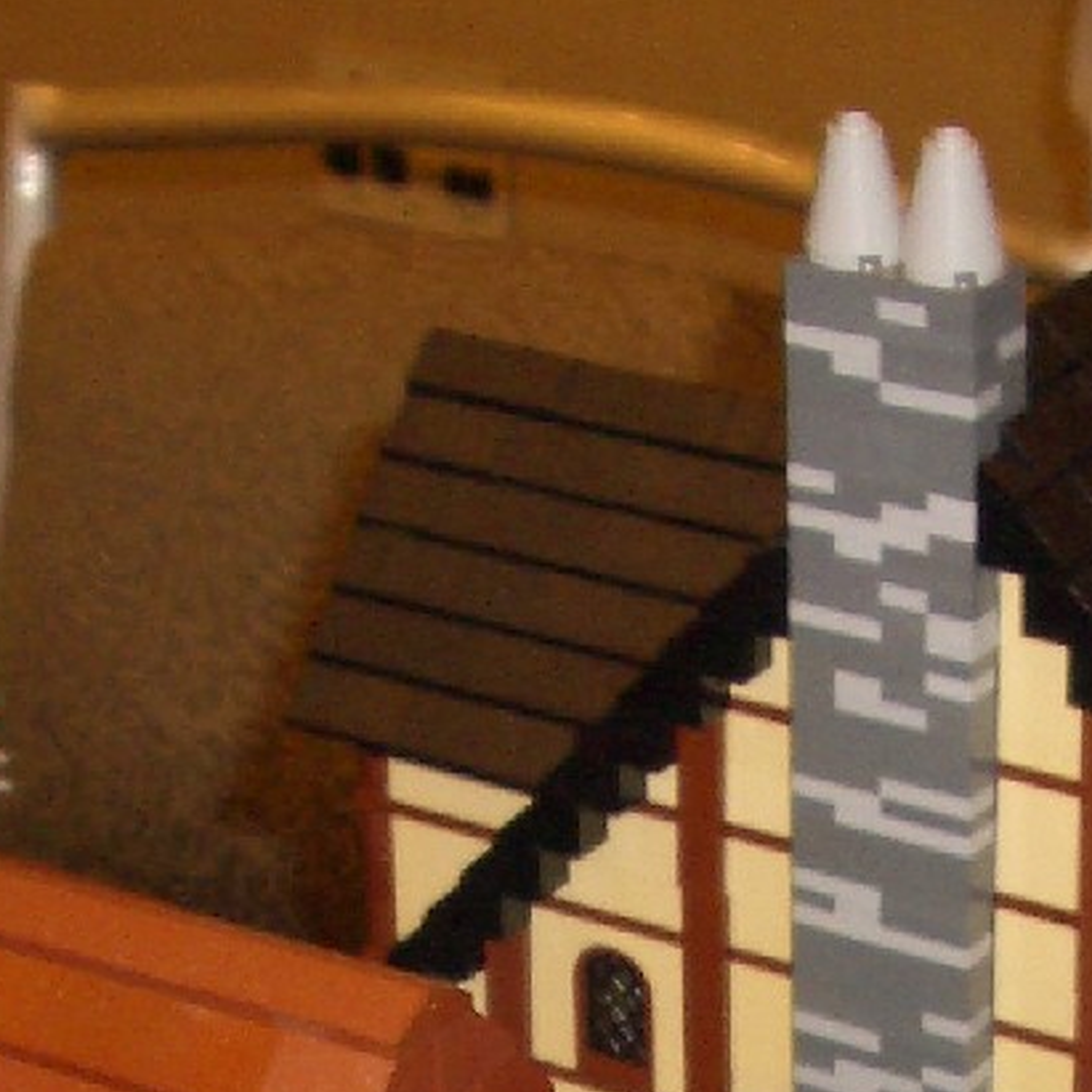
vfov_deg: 13.0
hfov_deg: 13.4
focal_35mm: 130
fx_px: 4640
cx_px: 388
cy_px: 1403
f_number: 2.6
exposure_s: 1/60
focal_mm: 5.8
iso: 100
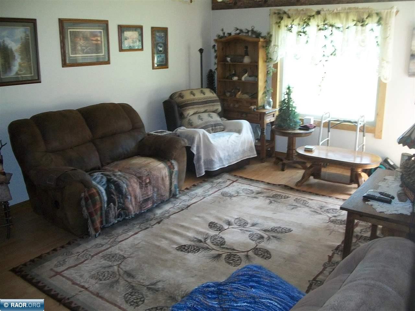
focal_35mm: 32
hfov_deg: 56.8
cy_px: 156
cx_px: 208
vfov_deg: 44.2
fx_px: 384
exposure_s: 1/60
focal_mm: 5.7
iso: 240
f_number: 2.9
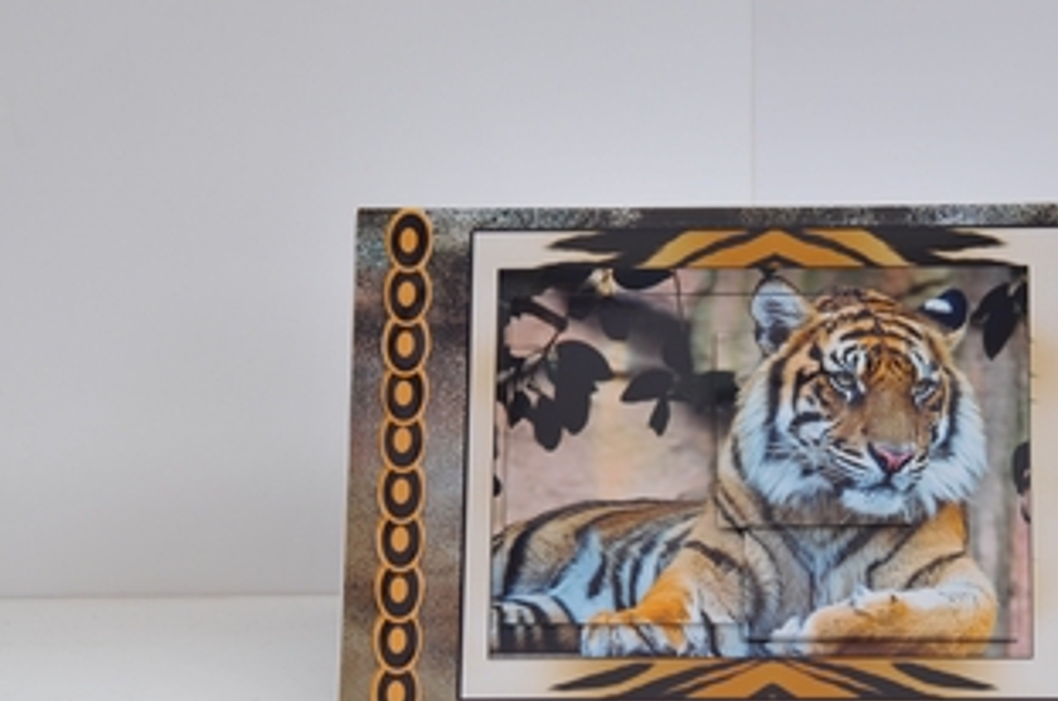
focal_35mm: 152
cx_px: 742
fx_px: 4458
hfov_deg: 13.5
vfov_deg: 9.0
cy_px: 402
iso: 320
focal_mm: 70
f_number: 10
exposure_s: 1/30
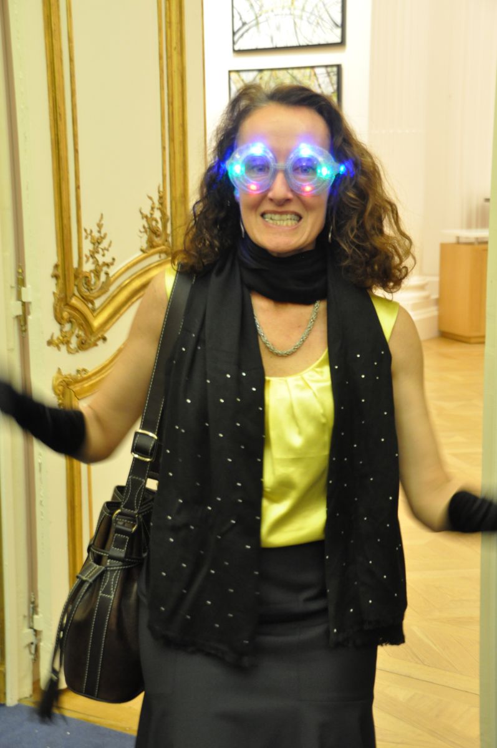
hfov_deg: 22.6
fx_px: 1246
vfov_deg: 33.4
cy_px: 374
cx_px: 248
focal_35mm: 60
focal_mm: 40
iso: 1600
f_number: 4.8
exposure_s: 1/30
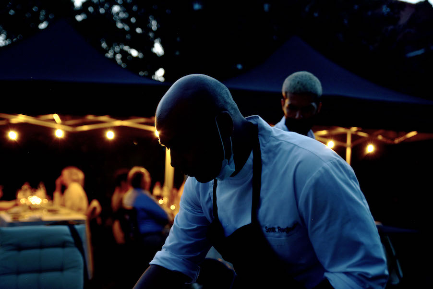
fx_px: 505
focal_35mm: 42
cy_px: 144
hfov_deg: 46.4
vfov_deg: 31.9
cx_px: 216
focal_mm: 42
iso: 400
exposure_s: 1/60
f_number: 2.8
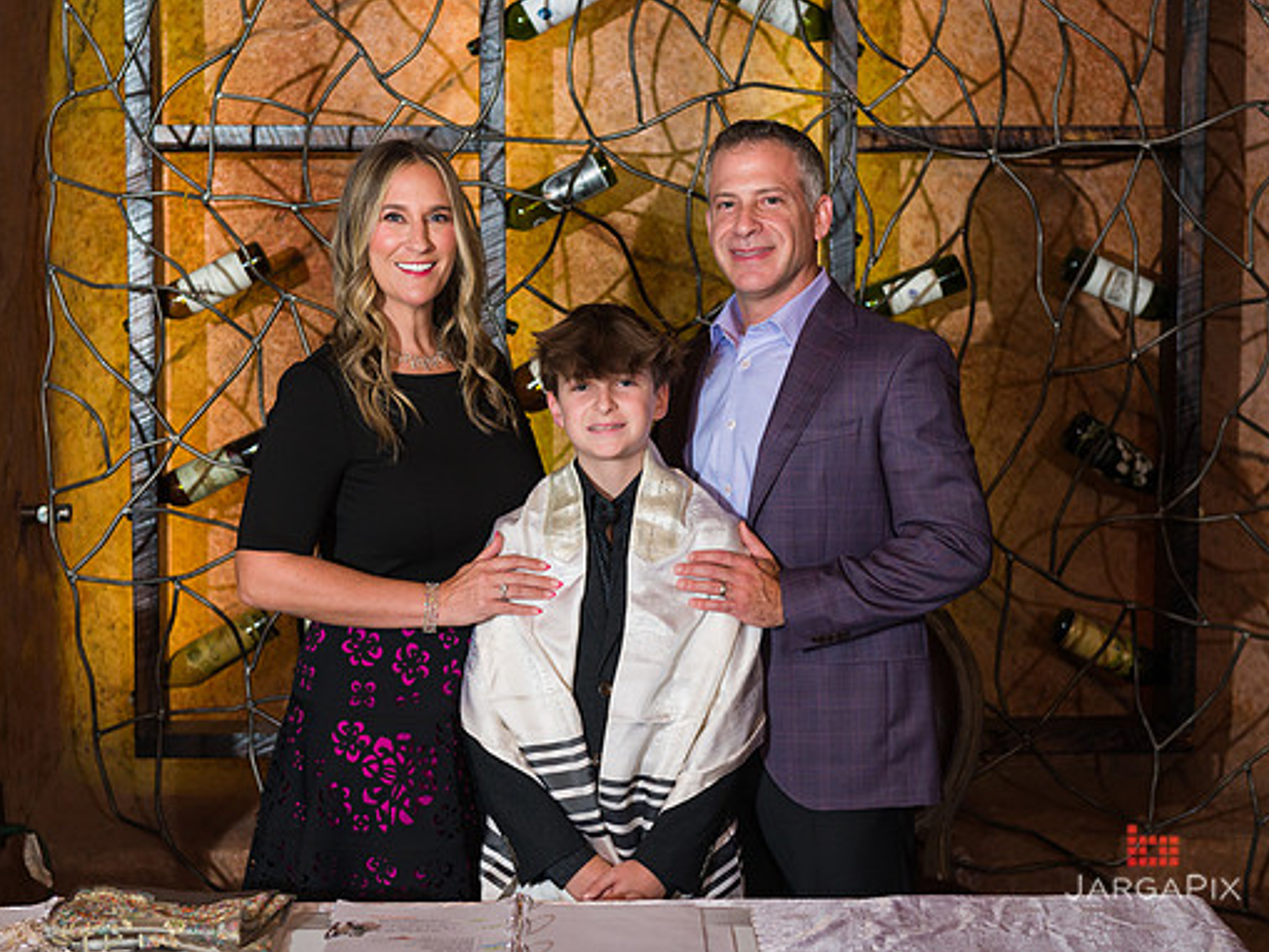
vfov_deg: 20.2
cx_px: 582
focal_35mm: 73
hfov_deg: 26.7
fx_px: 2677
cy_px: 448
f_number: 5
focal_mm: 62
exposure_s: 1/200
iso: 1000
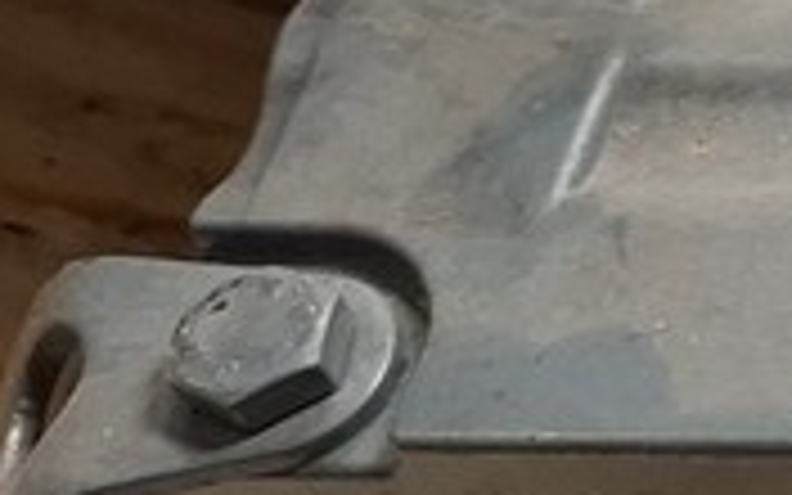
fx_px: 3583
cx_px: 2264
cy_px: -45
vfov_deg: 7.9
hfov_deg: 10.0
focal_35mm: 166
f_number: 1.8
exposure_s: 1/33
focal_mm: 5.54
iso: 250
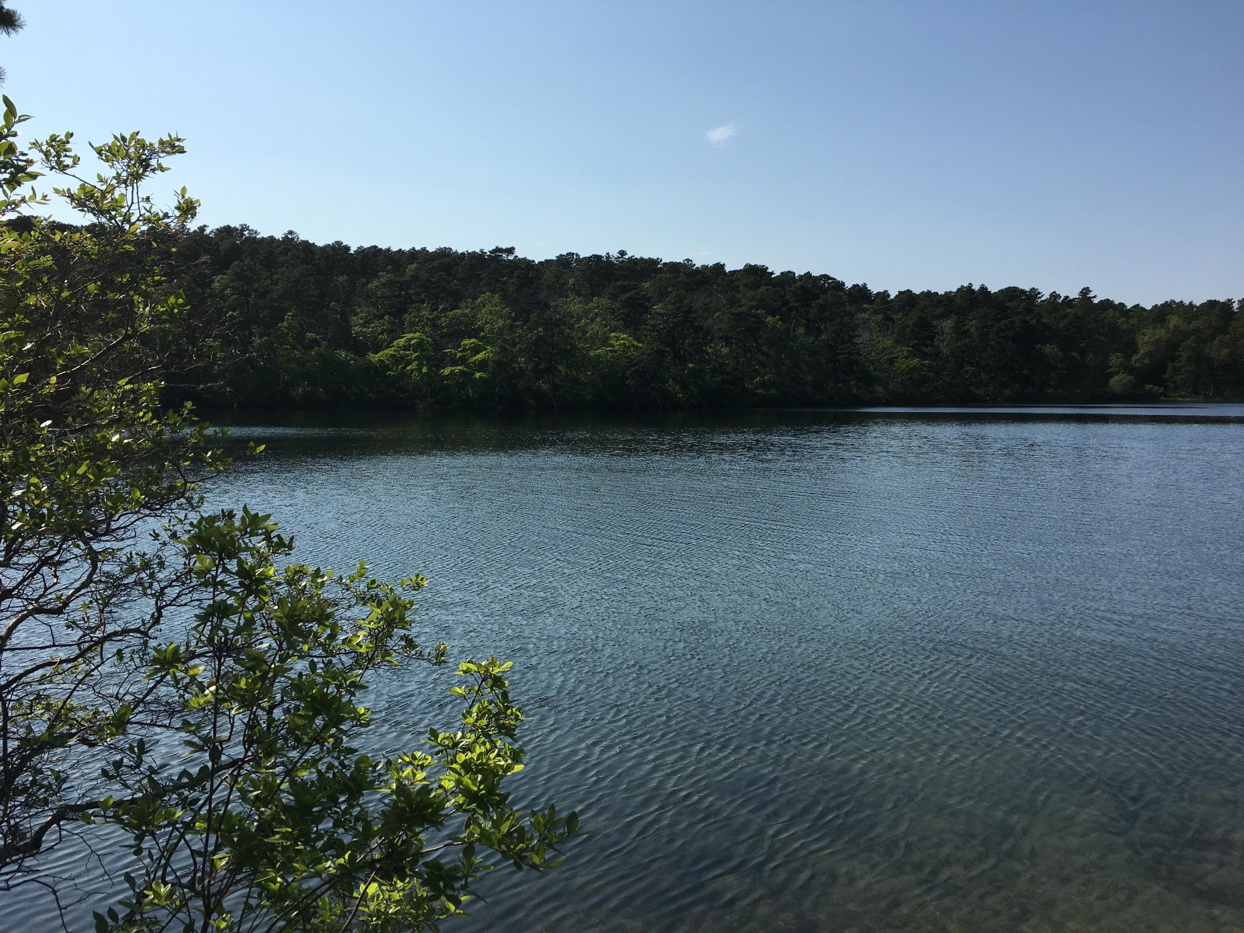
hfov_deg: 61.7
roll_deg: +0.2
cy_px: 466
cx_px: 622
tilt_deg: -3.0
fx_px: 1042
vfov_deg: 48.2
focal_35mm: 29
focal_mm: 4.15
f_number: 2.2
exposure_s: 1/2959
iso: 25
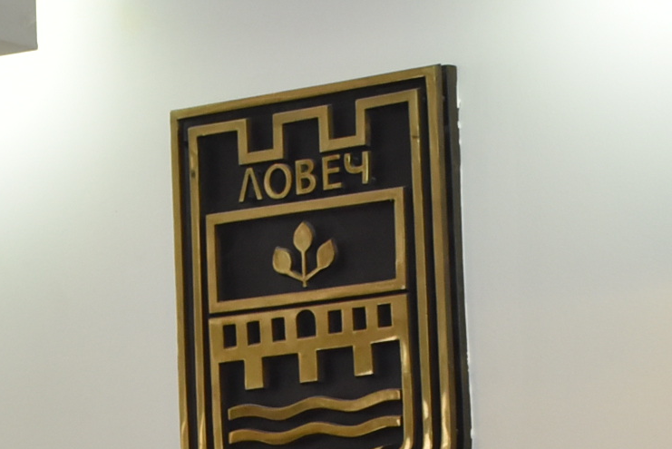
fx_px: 3847
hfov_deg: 10.0
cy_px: 769
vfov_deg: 6.5
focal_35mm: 206
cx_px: 186
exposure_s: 1/125
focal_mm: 34
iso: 800
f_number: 5.6
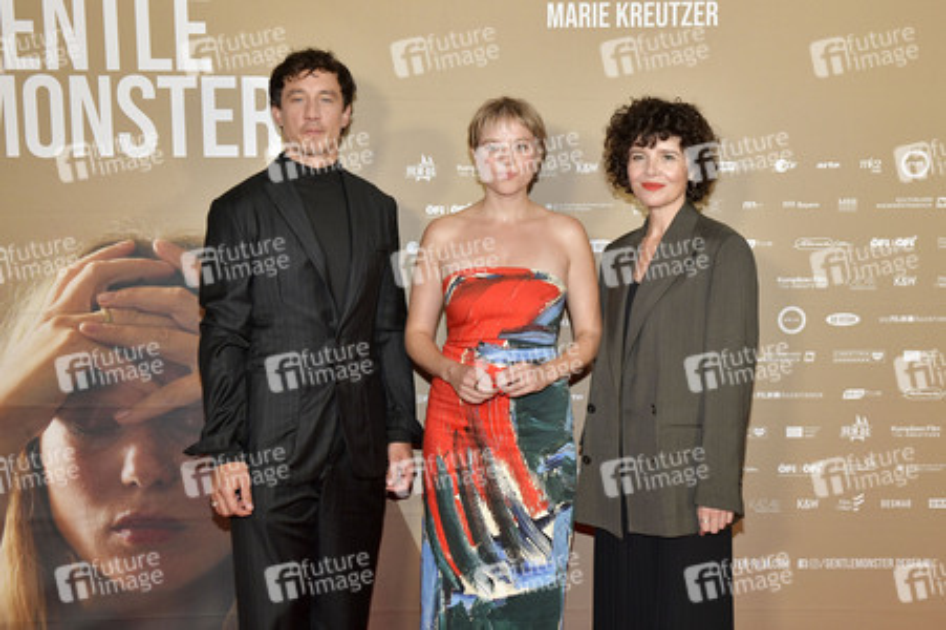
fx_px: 1260
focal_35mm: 48
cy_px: 315
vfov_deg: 28.0
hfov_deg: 41.1
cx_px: 473
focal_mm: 48
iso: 1250
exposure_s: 1/200
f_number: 6.3
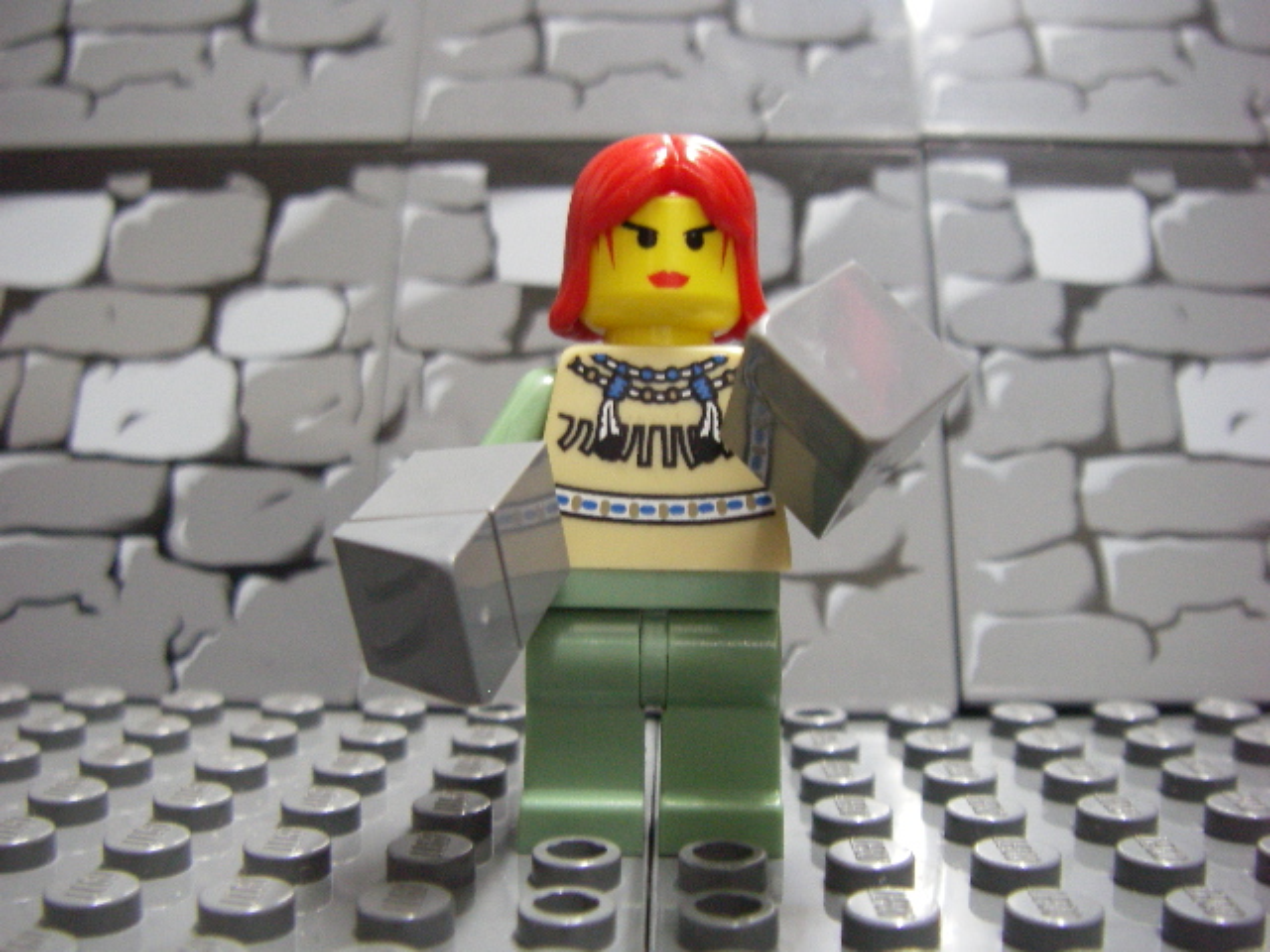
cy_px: 476
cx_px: 635
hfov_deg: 49.0
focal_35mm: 38
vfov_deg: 37.7
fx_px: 1394
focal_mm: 6.3
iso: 320
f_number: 3.3
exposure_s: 1/4
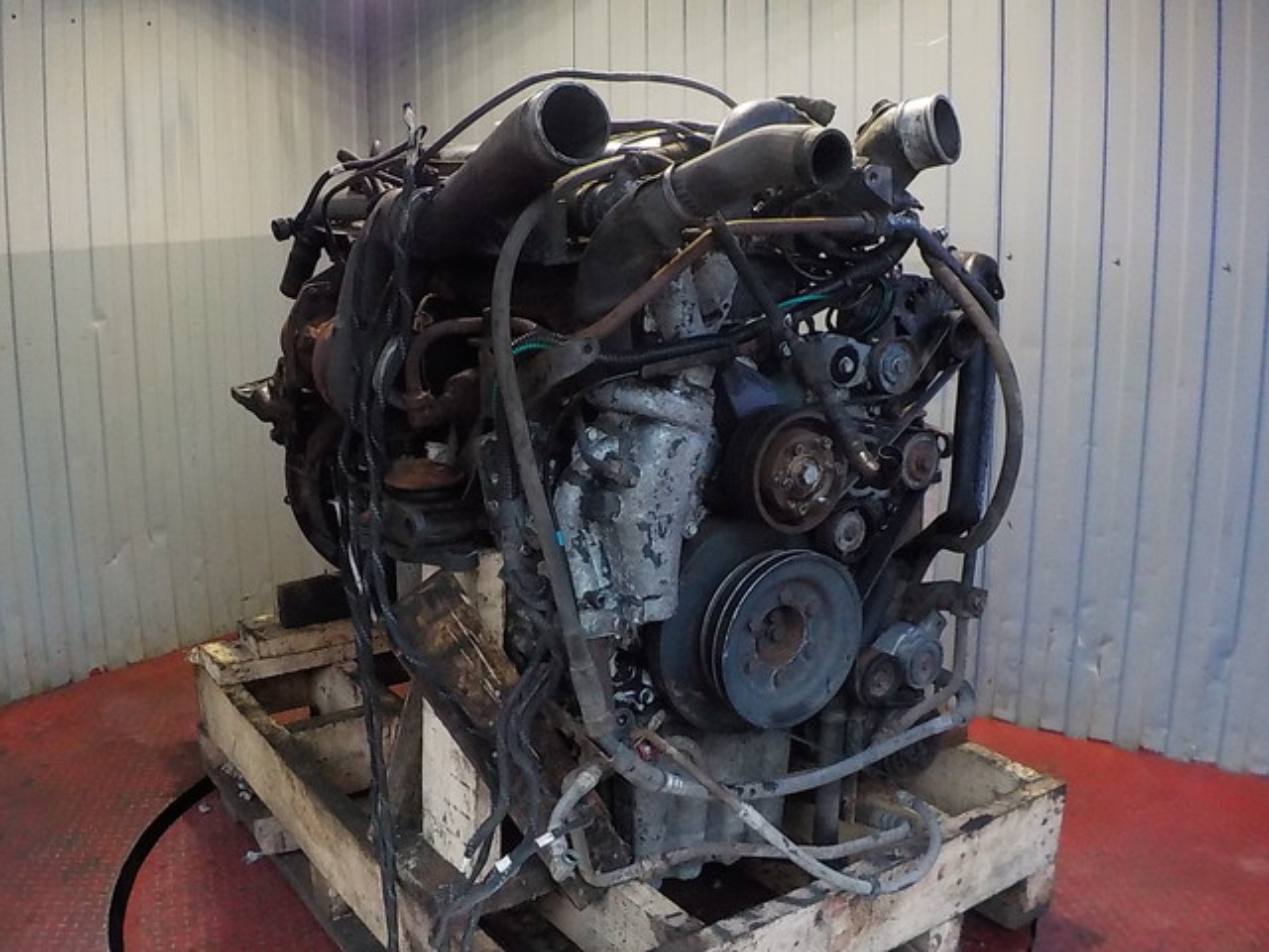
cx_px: 634
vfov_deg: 46.8
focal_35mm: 30
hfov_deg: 60.0
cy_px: 476
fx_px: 1100
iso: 800
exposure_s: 1/60
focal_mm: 4.1
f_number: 3.3
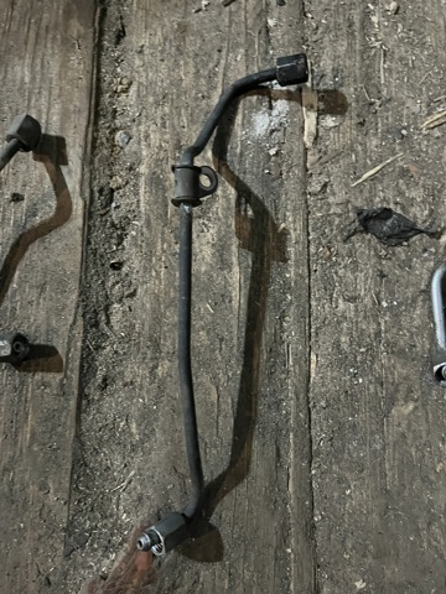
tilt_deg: -80.1
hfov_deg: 53.1
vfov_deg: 67.3
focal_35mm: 26
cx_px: 223
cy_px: 297
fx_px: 447
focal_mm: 5.1
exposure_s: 1/25
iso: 800
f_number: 1.6
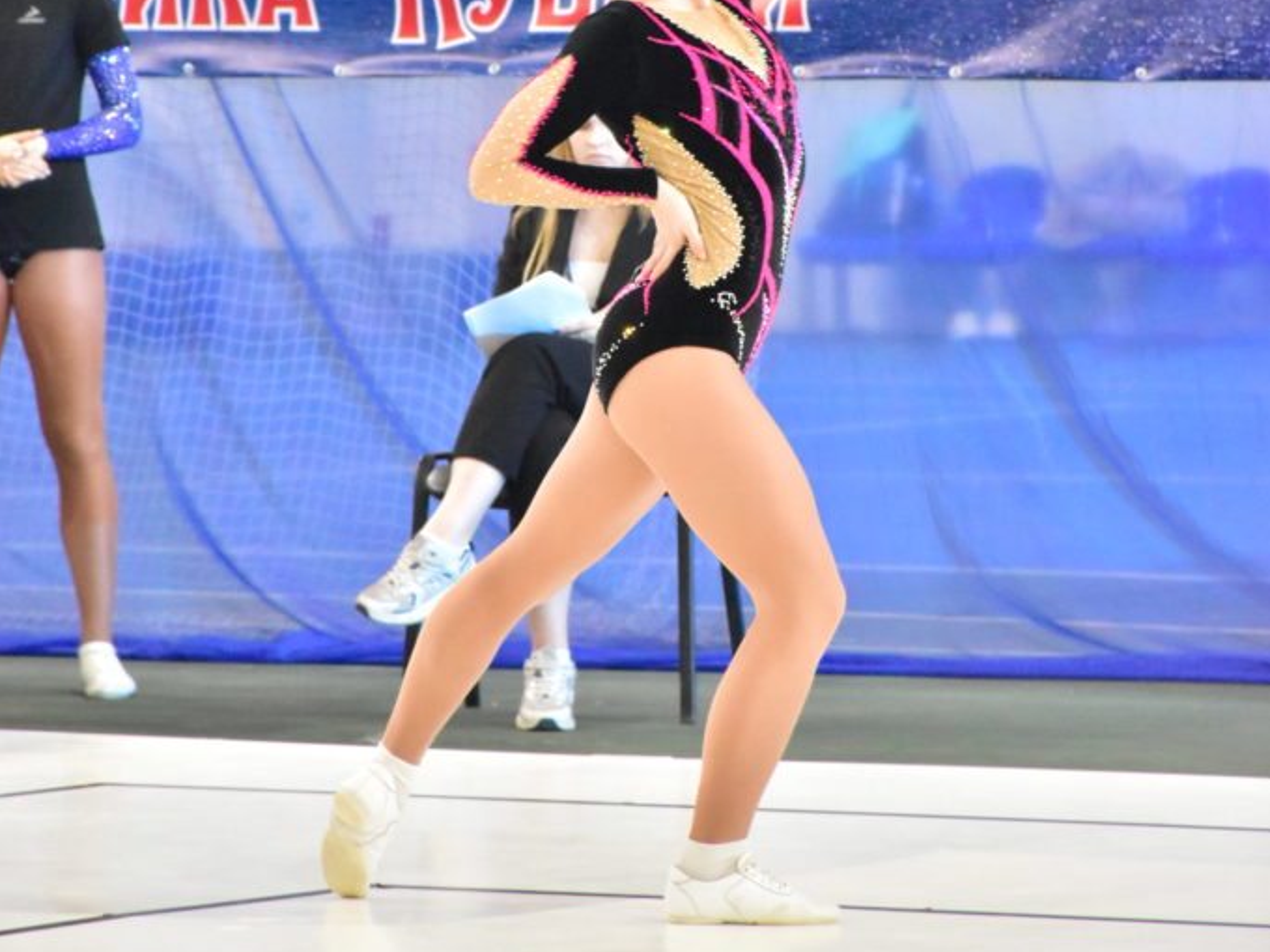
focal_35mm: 304
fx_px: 11153
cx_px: 636
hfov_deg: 6.5
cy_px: 196
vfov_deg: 4.9
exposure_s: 1/40
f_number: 5.6
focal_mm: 140
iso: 6400
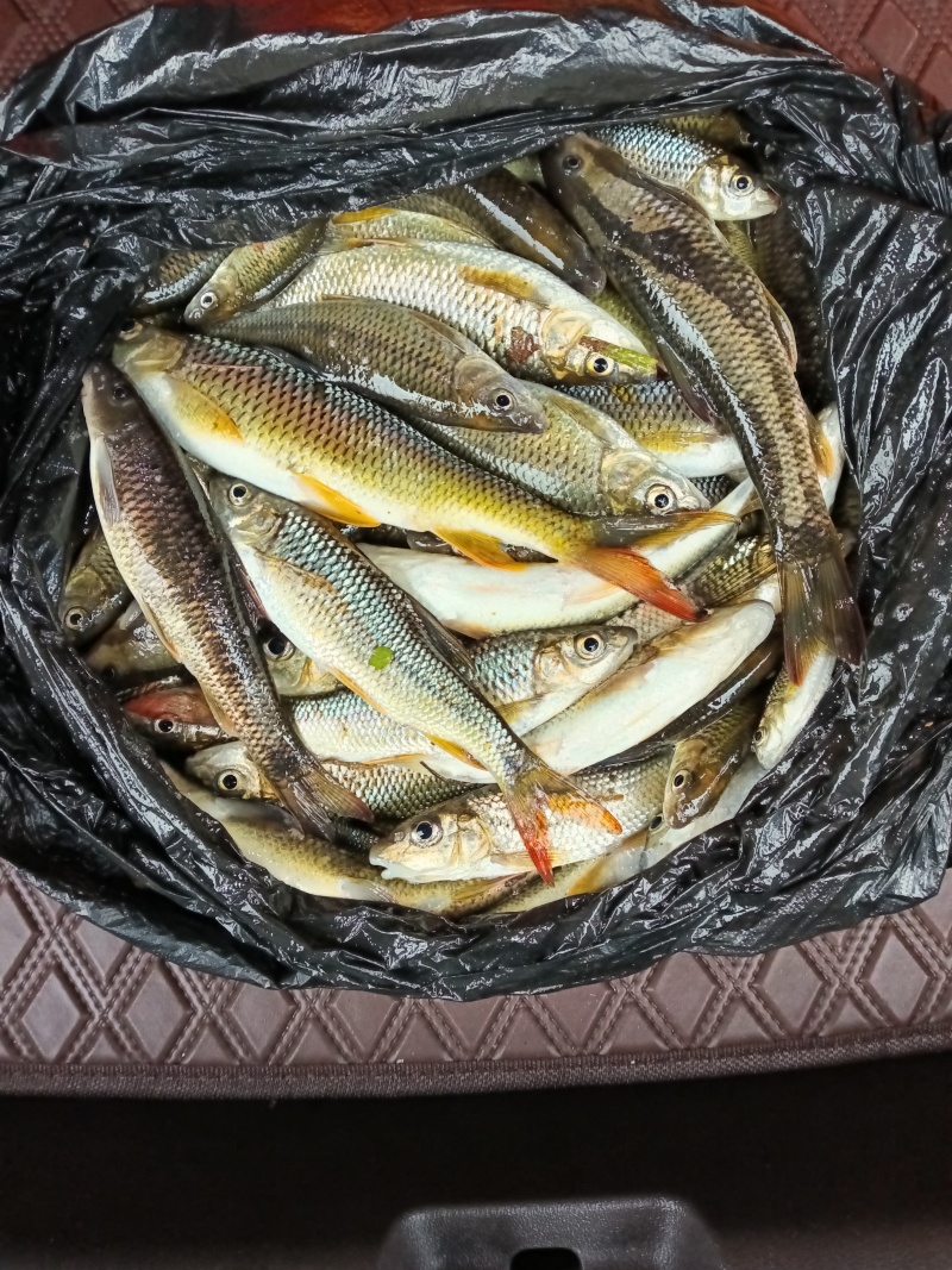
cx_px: 476
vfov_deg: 65.3
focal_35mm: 27
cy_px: 635
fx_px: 990
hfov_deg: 51.3
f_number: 1.8
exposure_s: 1/33.3
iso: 430
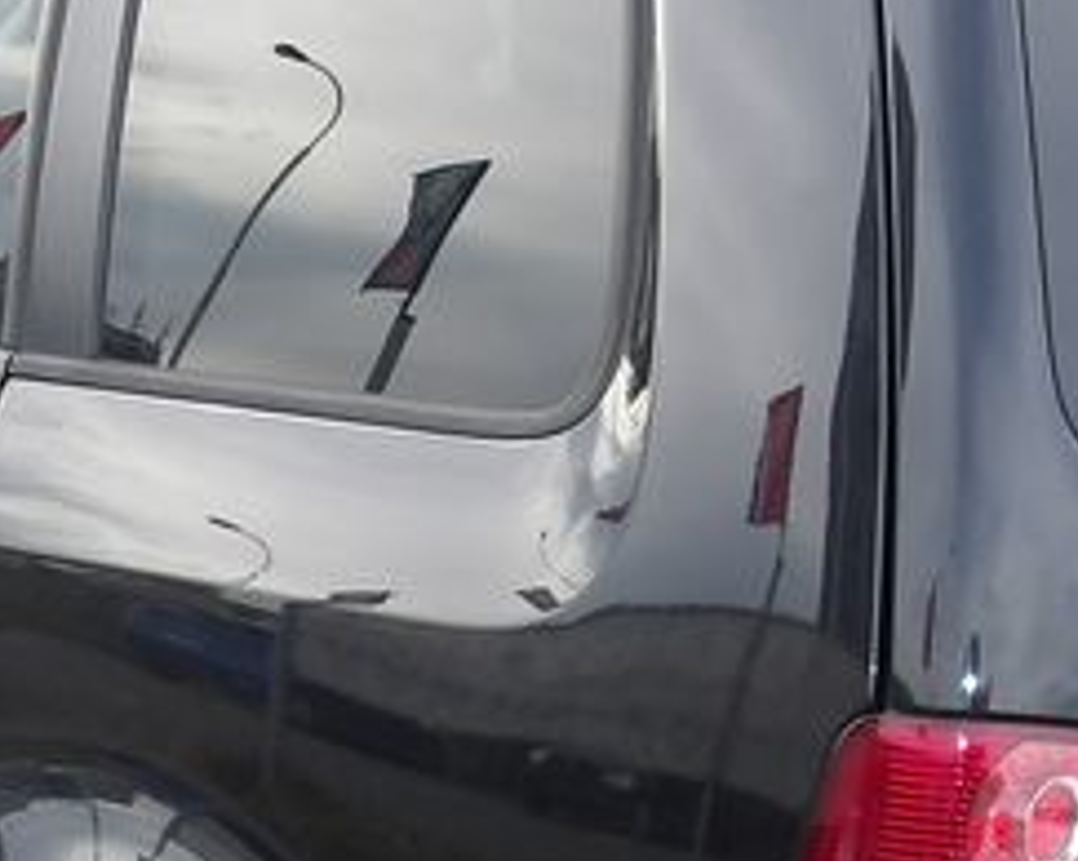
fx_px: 3539
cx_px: 417
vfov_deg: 13.8
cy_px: 746
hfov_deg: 17.3
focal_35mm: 111
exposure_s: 1/232
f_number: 3
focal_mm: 4.9
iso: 100
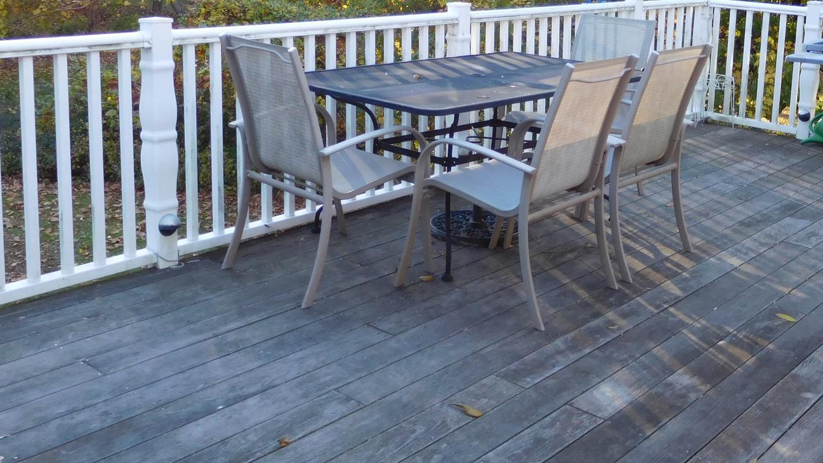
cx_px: 480
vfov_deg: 26.8
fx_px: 939
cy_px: 48
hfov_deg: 47.2
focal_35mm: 43
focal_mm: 4.5
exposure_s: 1/80
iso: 125
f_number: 3.4
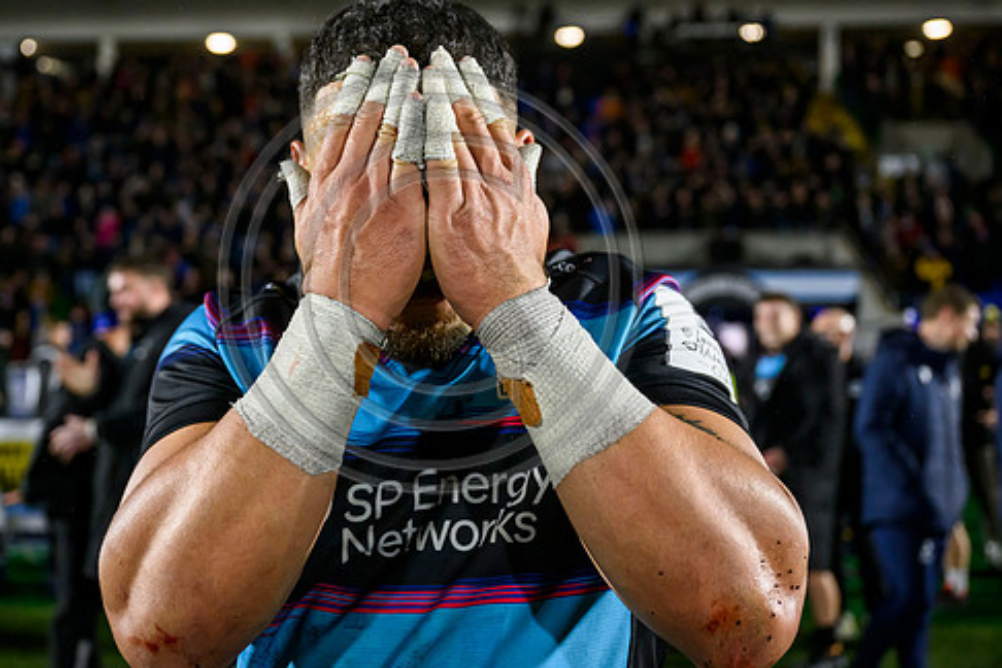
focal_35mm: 43
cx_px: 431
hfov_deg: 45.3
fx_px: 1197
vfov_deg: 31.1
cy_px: 279
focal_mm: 36
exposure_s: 1/2000
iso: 5000
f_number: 3.2
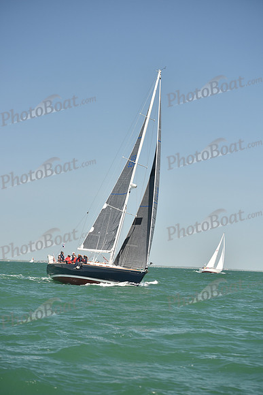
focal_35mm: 98
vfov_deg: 20.8
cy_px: 198
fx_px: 1073
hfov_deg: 14.0
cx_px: 132
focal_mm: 98
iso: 250
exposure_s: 1/800
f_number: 4
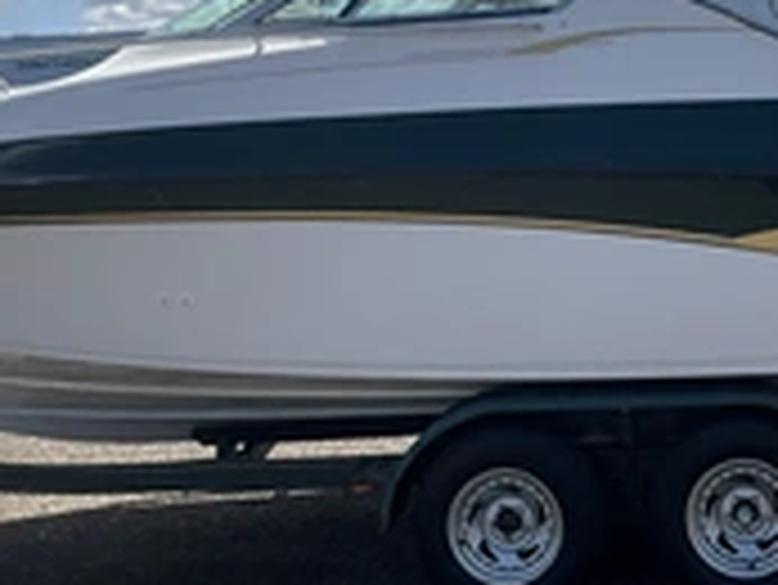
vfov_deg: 21.6
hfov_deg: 28.0
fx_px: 1507
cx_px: 684
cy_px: 104
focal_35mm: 67
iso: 25
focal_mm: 3
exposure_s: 1/2058
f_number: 1.8
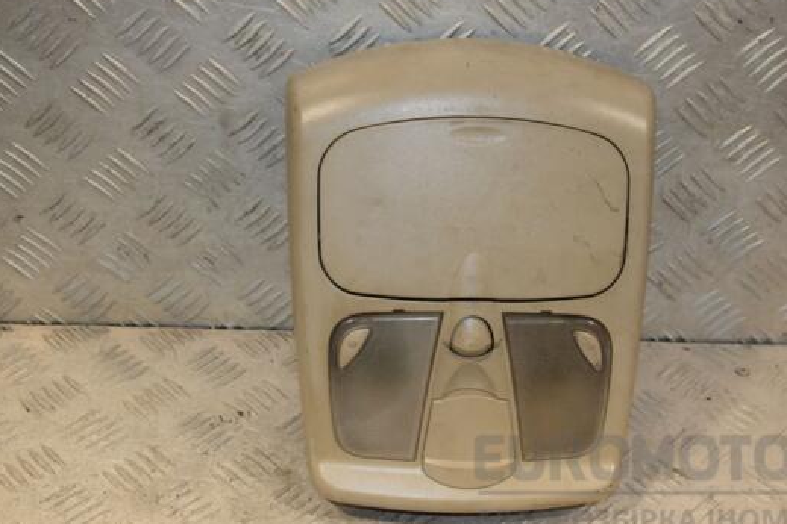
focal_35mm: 59
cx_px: 446
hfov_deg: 33.9
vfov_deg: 23.0
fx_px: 1290
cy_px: 256
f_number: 6.3
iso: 800
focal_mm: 34
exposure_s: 1/200
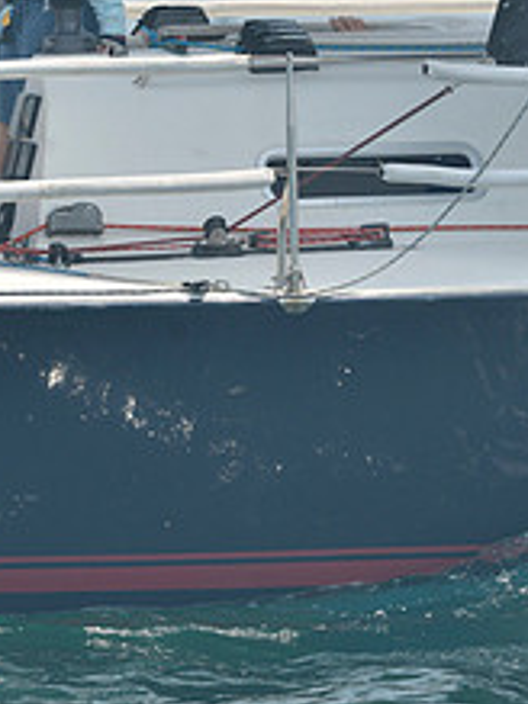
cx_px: 60
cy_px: -103
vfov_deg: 3.2
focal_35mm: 612
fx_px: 12459
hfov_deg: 2.4
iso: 280
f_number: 6.3
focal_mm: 240
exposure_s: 1/1000
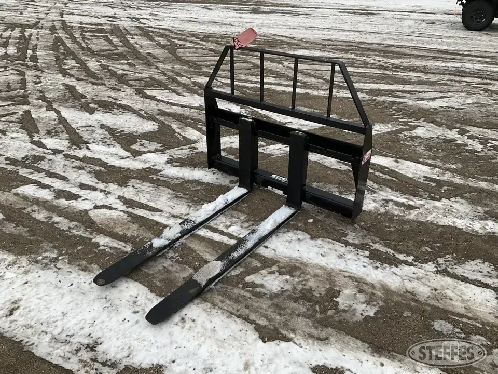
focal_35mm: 29
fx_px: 417
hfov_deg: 61.7
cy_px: 187
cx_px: 249
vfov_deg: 48.2
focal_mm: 3
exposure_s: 1/642
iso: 25
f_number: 1.8
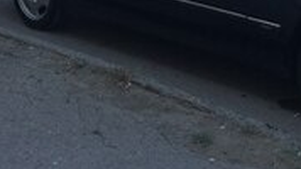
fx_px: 702
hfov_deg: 23.9
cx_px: 230
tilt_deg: -9.3
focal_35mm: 88
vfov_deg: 12.8
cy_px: -108
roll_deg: +2.5
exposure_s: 1/820
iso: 32
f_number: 2.2
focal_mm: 4.15
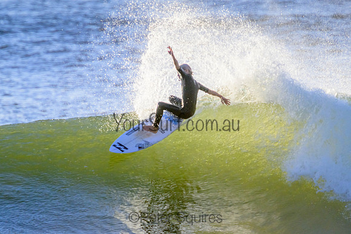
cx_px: 172
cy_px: 156
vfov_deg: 1.3
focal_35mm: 1098
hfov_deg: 1.9
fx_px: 10708
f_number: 11
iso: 1250
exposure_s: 1/1000
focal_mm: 800
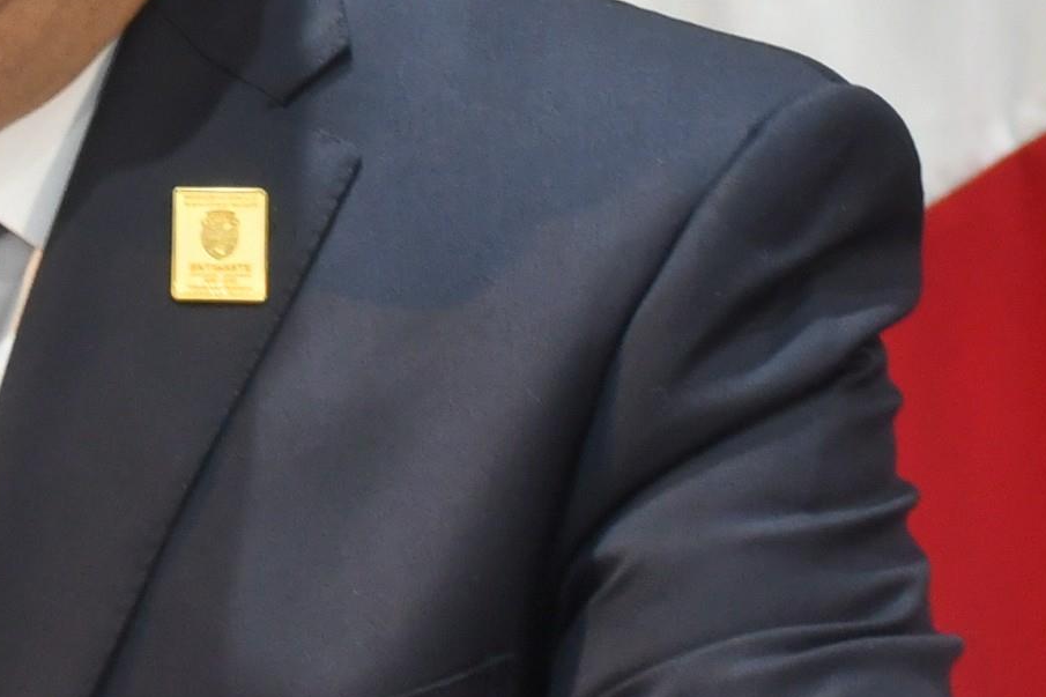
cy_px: -9
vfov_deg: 4.9
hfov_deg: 7.4
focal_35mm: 277
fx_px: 8046
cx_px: -170
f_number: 5
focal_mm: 40
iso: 800
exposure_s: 1/50
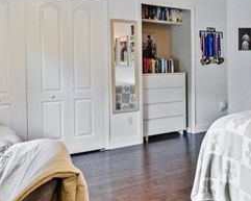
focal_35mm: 40
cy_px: 77
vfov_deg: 37.2
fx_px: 297
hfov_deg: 41.6
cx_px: 233
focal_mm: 7
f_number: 4
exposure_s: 1/60
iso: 3200
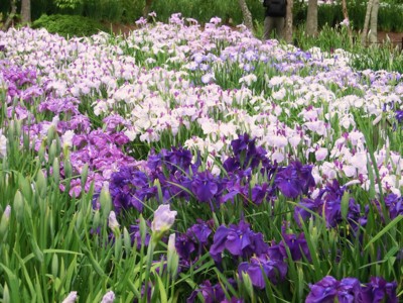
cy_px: 152
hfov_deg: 17.7
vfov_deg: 13.3
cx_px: 202
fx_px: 1292
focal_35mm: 111
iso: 80
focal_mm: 19.64
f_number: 5.5
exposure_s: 1/320
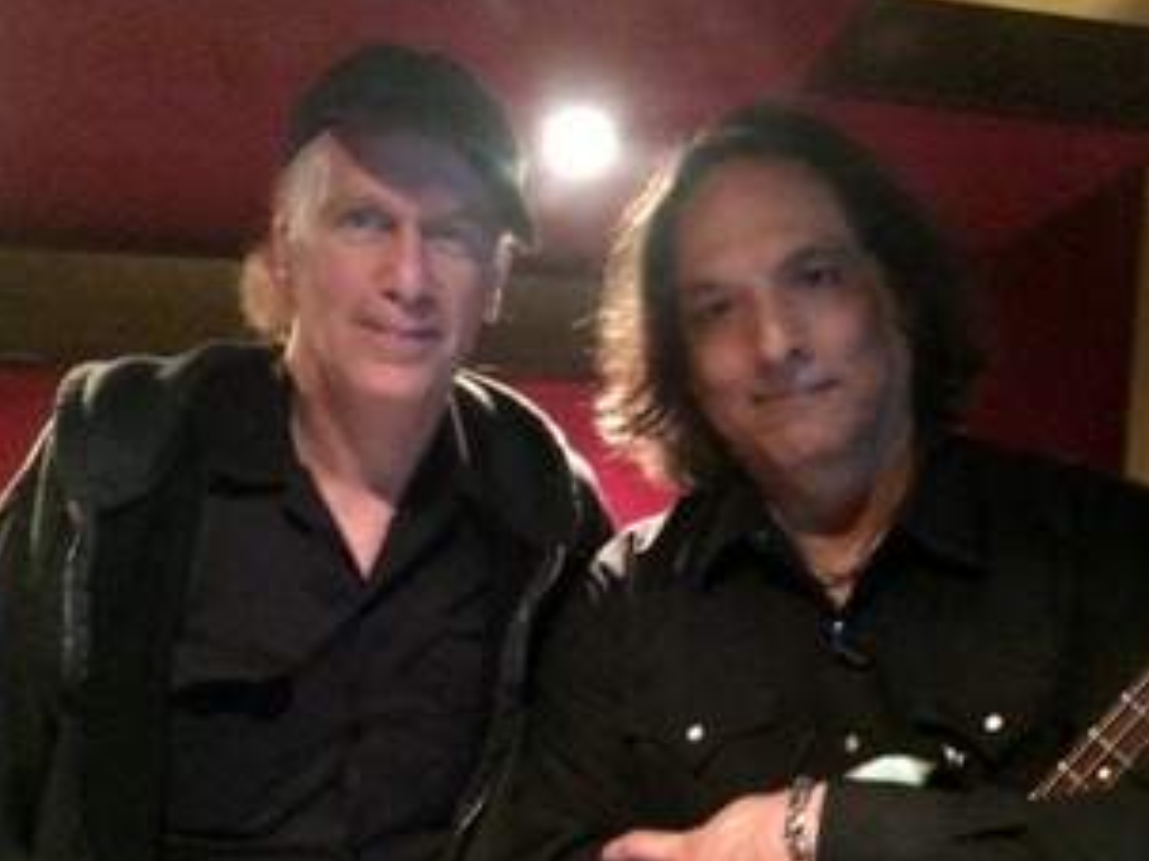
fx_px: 1526
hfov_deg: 41.2
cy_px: 607
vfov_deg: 31.1
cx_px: 633
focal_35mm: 46
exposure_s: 1/15
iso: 1600
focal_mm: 4.15
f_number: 2.2
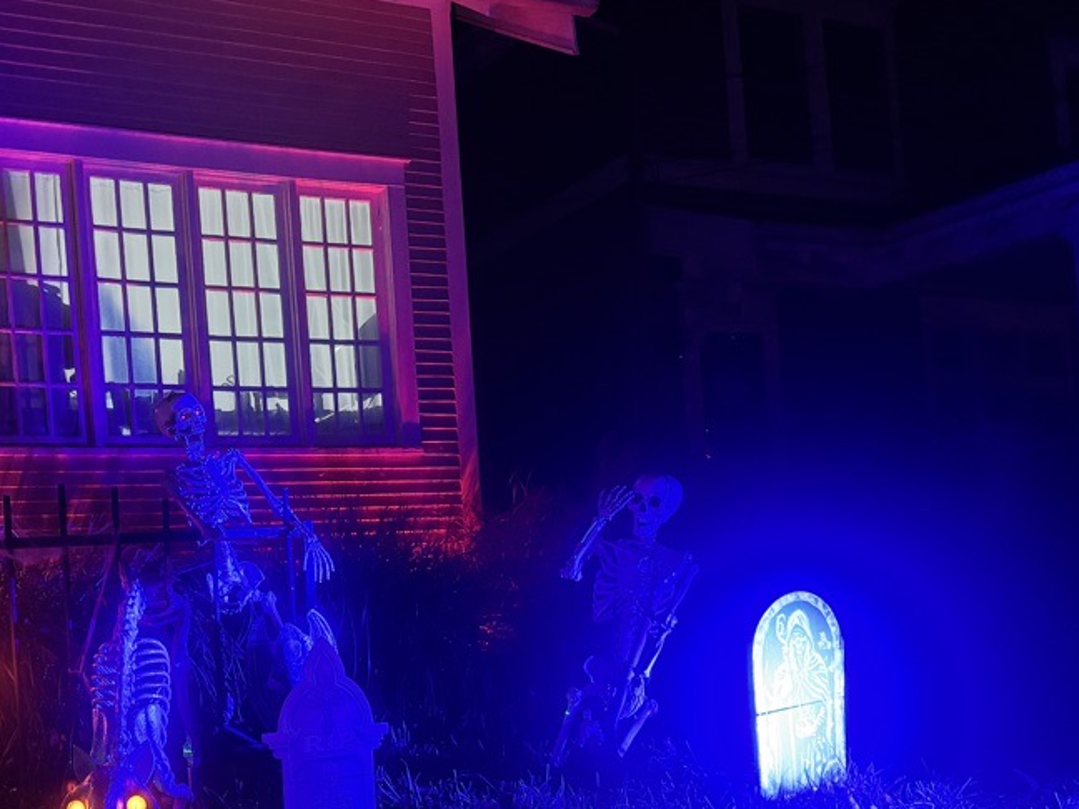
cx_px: 285
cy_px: 599
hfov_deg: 45.4
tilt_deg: +1.9
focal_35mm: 40
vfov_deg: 35.2
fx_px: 1247
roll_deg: +4.5
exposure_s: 1/32
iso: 1000
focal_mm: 6.76
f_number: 1.78
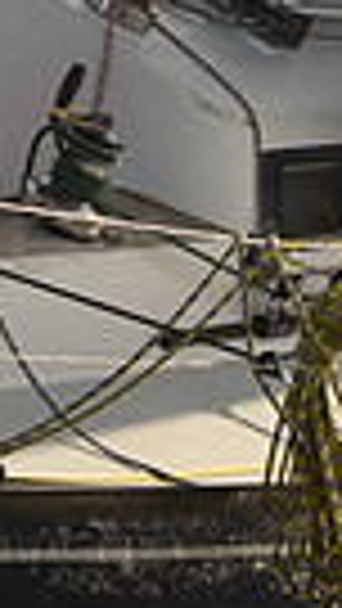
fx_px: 5059
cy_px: -7
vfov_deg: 6.8
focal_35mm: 314
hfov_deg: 3.9
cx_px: 400
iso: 250
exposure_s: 1/800
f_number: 5.6
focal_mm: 70
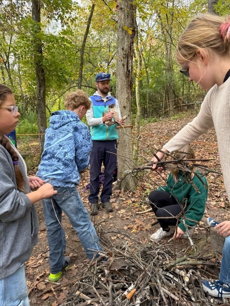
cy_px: 153
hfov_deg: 56.8
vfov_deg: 71.6
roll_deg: -0.7
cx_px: 115
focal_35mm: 24
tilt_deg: -7.5
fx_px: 213
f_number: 1.78
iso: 80
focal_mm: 6.76
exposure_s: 1/148
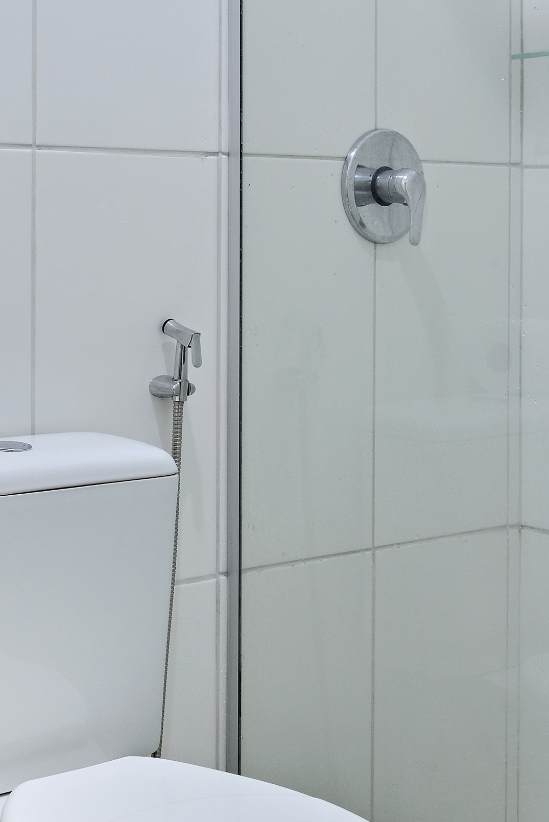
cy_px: 196
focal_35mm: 67
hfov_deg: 19.5
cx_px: -52
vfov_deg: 29.5
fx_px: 1531
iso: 100
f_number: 16
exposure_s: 6
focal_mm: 24
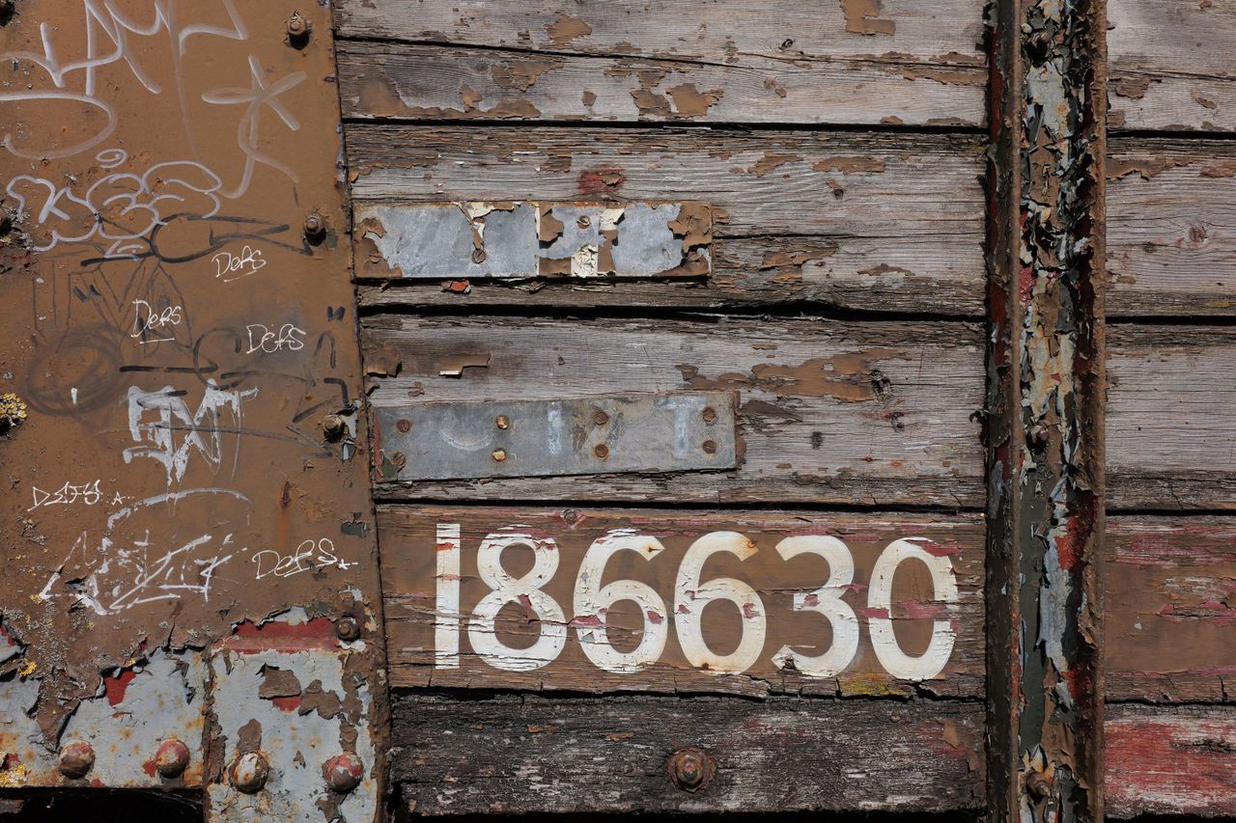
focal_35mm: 23
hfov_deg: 76.1
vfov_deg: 55.1
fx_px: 790
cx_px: 618
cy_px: 412
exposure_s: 1/640
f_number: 8
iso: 200
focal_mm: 23
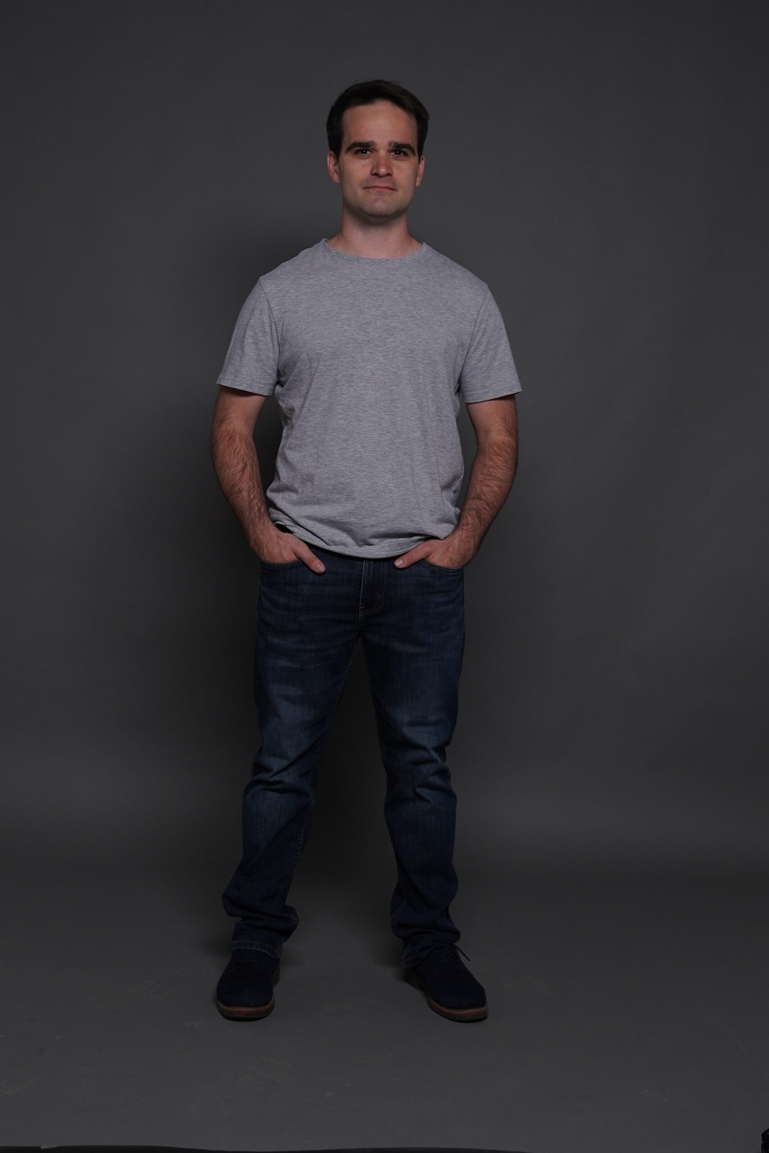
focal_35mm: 49
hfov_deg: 27.5
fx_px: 1570
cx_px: 384
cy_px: 576
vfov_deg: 40.3
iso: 500
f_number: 2.8
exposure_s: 1/125
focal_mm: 33
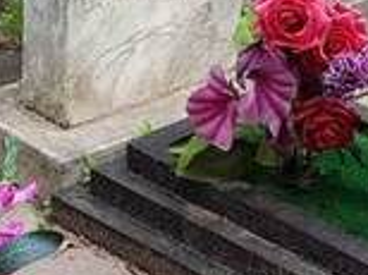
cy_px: 98
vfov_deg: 8.6
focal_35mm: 173
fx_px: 1836
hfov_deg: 11.4
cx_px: 342
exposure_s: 1/152
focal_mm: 4.77
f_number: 1.75
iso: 112
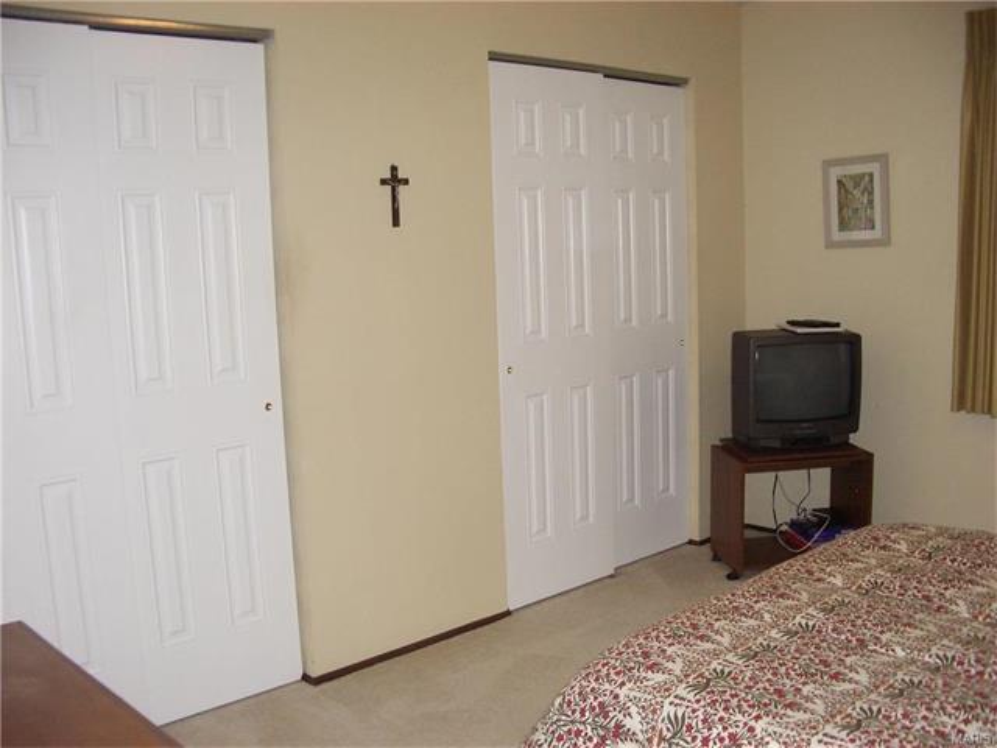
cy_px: 374
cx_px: 498
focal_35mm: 35
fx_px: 1008
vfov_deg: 40.7
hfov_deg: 52.6
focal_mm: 5.8
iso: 200
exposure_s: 1/60
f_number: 2.6
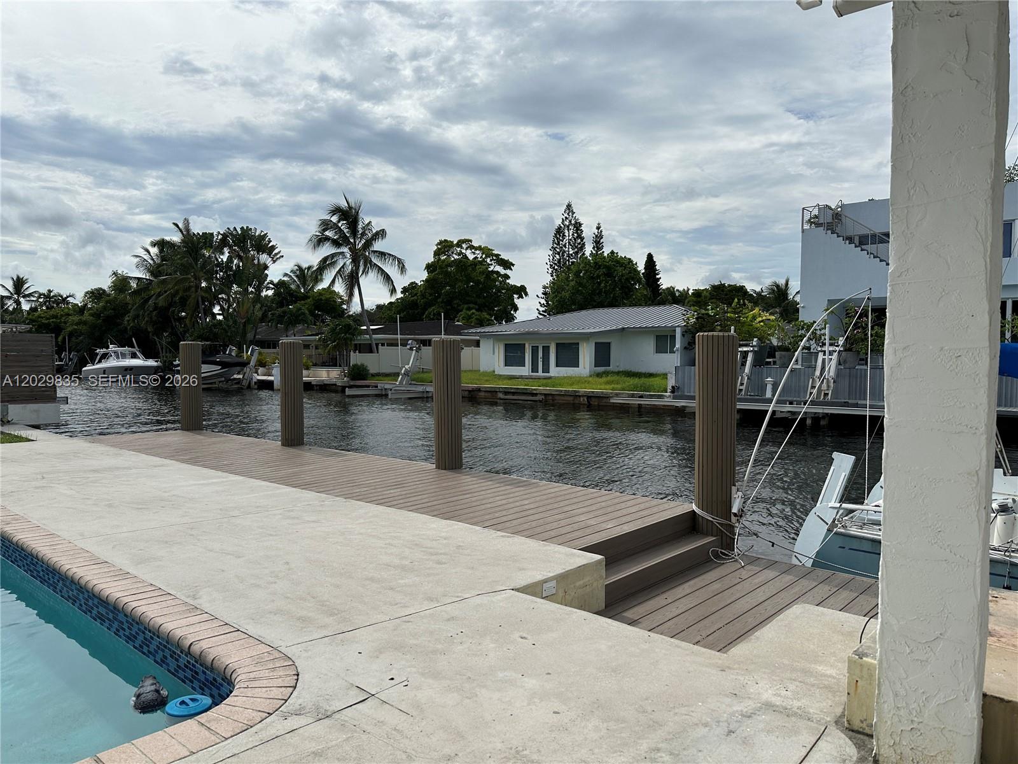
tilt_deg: -3.0
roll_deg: -0.3
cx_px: 509
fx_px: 706
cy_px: 382
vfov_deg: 56.8
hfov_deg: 71.6
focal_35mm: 24
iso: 80
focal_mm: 6.86
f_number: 1.78
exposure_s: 1/9709
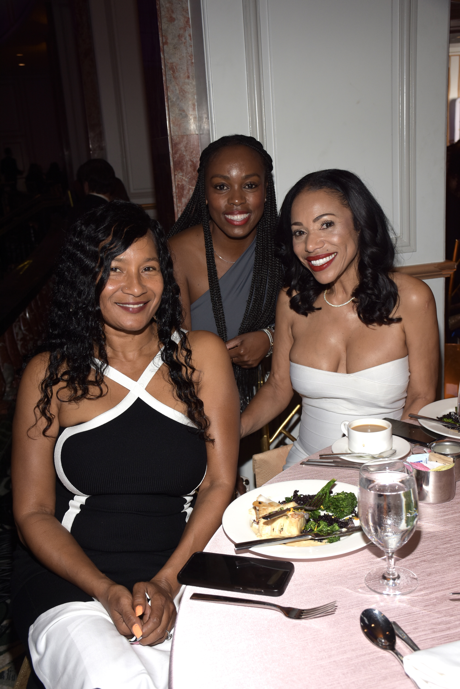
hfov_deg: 33.0
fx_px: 776
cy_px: 344
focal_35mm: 40
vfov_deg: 47.9
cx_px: 230
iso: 320
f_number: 5.6
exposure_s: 1/60
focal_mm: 27
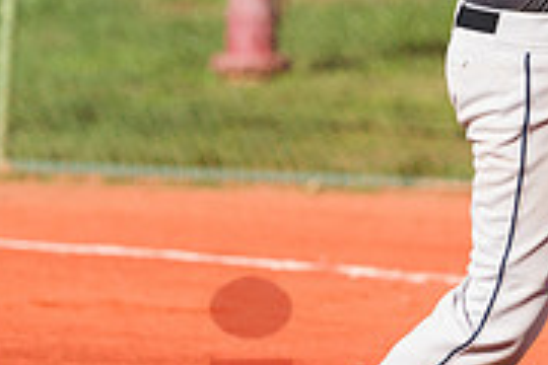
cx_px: 642
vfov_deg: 1.4
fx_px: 14551
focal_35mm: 956
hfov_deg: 2.2
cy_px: 117
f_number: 5.6
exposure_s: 1/1000
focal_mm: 280
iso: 320
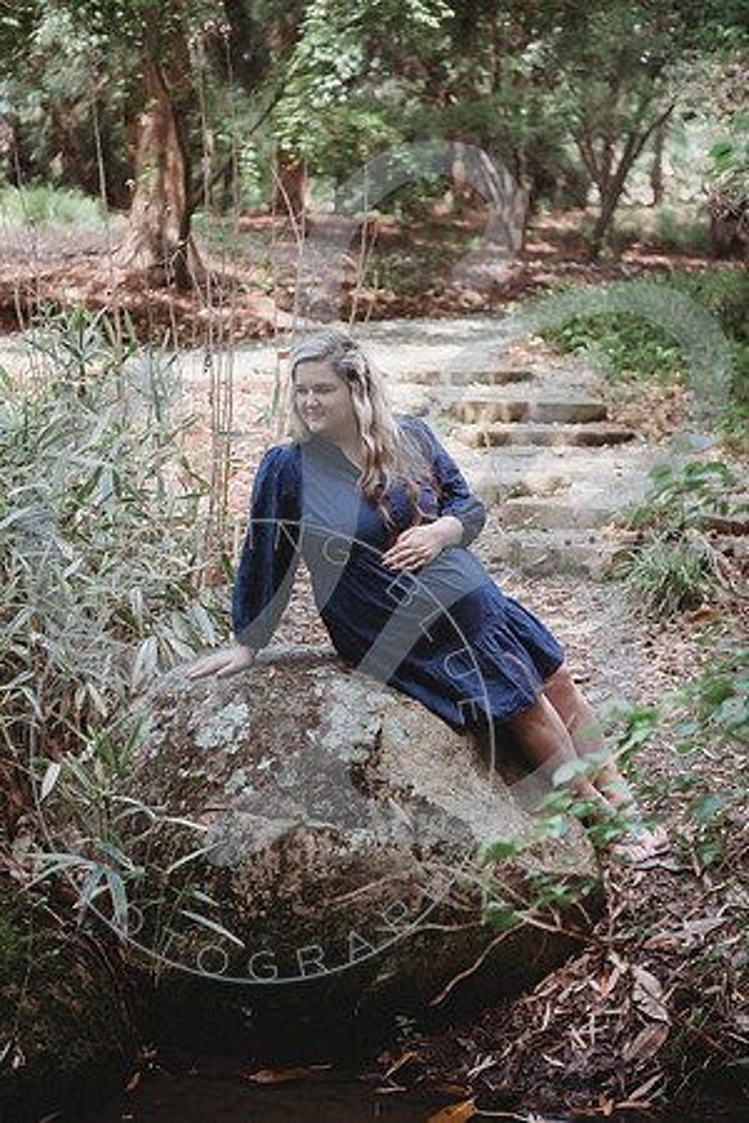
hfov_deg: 19.5
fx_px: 2184
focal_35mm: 70
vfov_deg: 28.8
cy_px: 562
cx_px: 374
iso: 160
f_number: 2.8
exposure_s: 1/250
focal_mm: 70
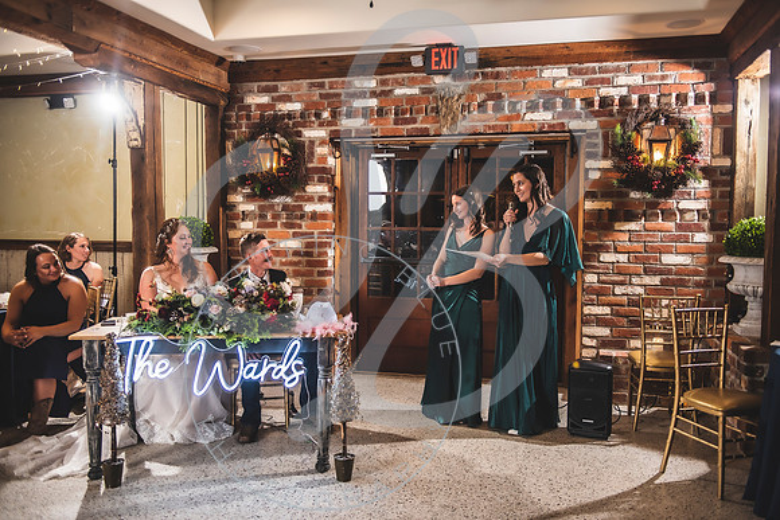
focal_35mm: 32
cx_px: 390
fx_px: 693
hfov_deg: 58.7
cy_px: 260
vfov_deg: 41.1
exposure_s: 1/100
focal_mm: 32
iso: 800
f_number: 2.8
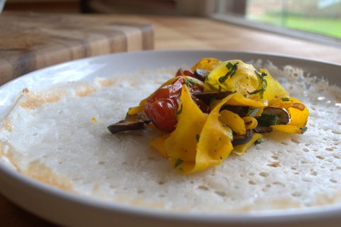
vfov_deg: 31.8
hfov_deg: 46.4
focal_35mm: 42
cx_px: 170
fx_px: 397
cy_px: 114
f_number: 7.1
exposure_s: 1/60
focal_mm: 28
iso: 400
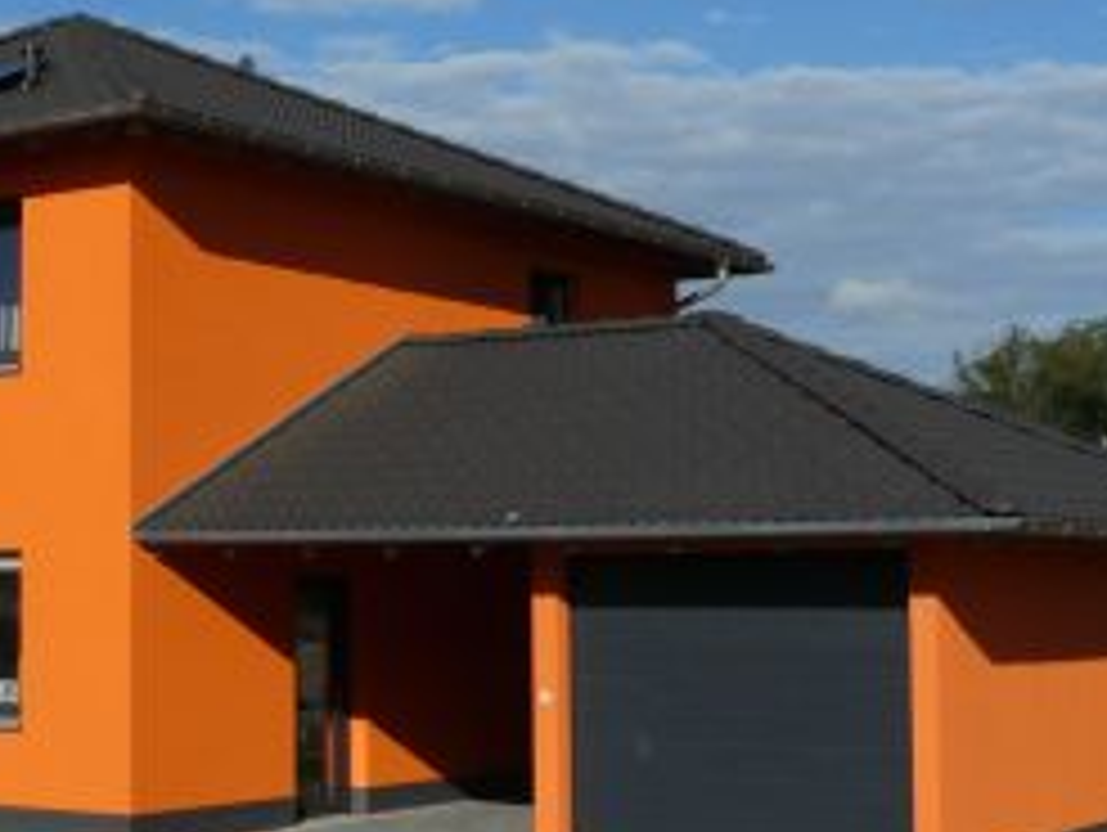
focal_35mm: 71
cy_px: 403
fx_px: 2273
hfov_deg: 26.9
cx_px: 243
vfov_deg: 20.8
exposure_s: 1/400
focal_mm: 5.7
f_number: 9
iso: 100
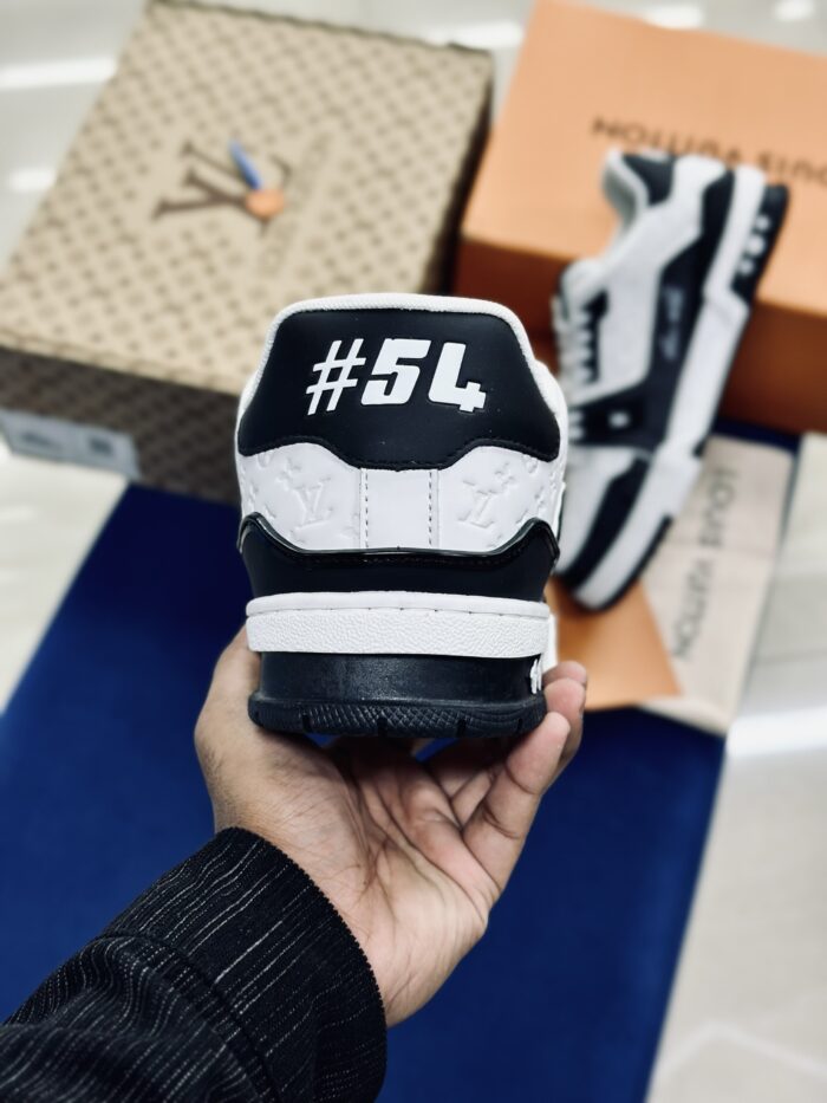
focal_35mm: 48
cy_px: 552
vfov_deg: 39.7
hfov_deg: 30.3
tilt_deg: -58.0
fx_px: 1529
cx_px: 414
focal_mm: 6.86
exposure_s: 1/100
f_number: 1.78
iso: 80
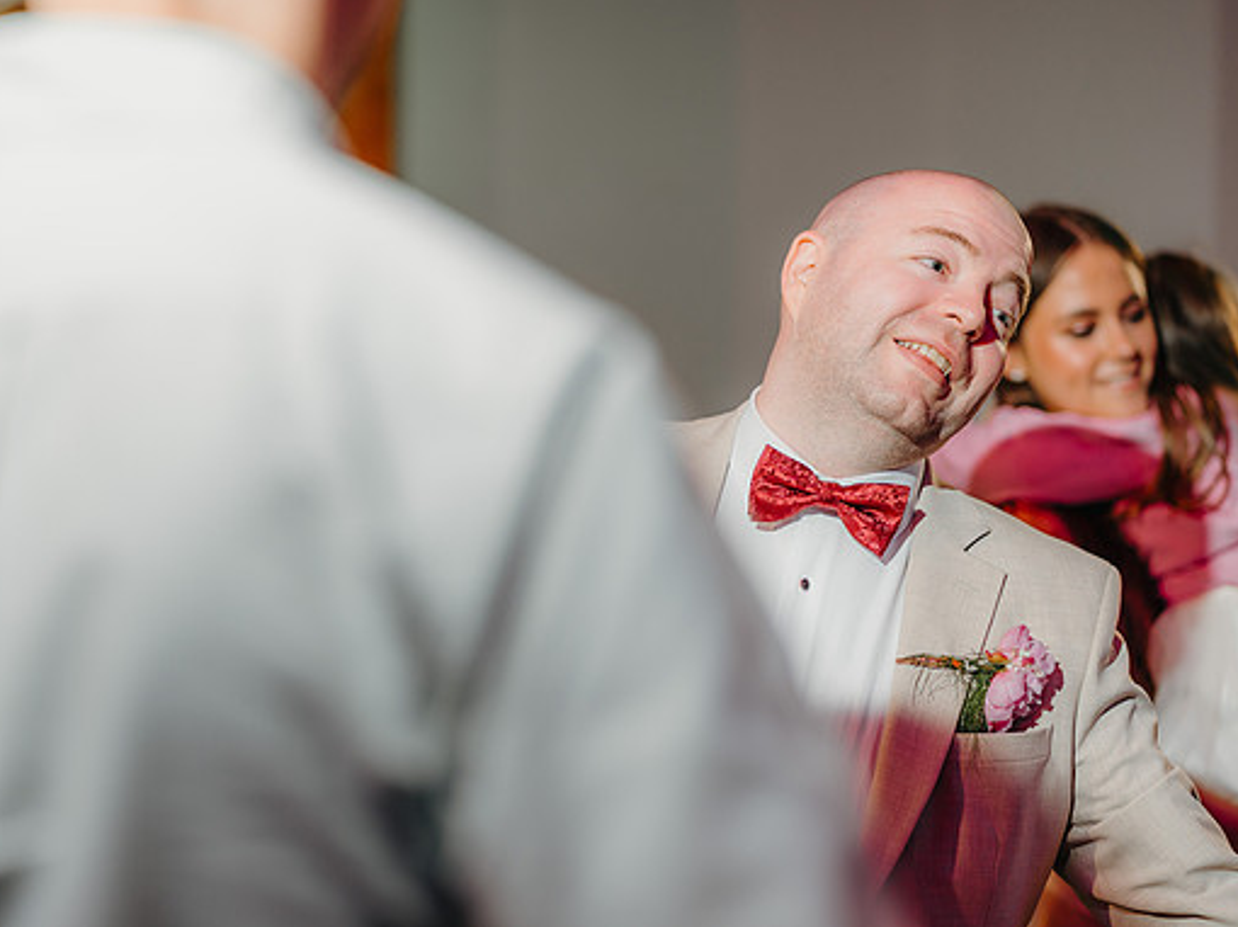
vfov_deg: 15.9
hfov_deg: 21.1
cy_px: 462
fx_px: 3324
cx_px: 609
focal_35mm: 93
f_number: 2.2
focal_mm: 85
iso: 200
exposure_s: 1/200
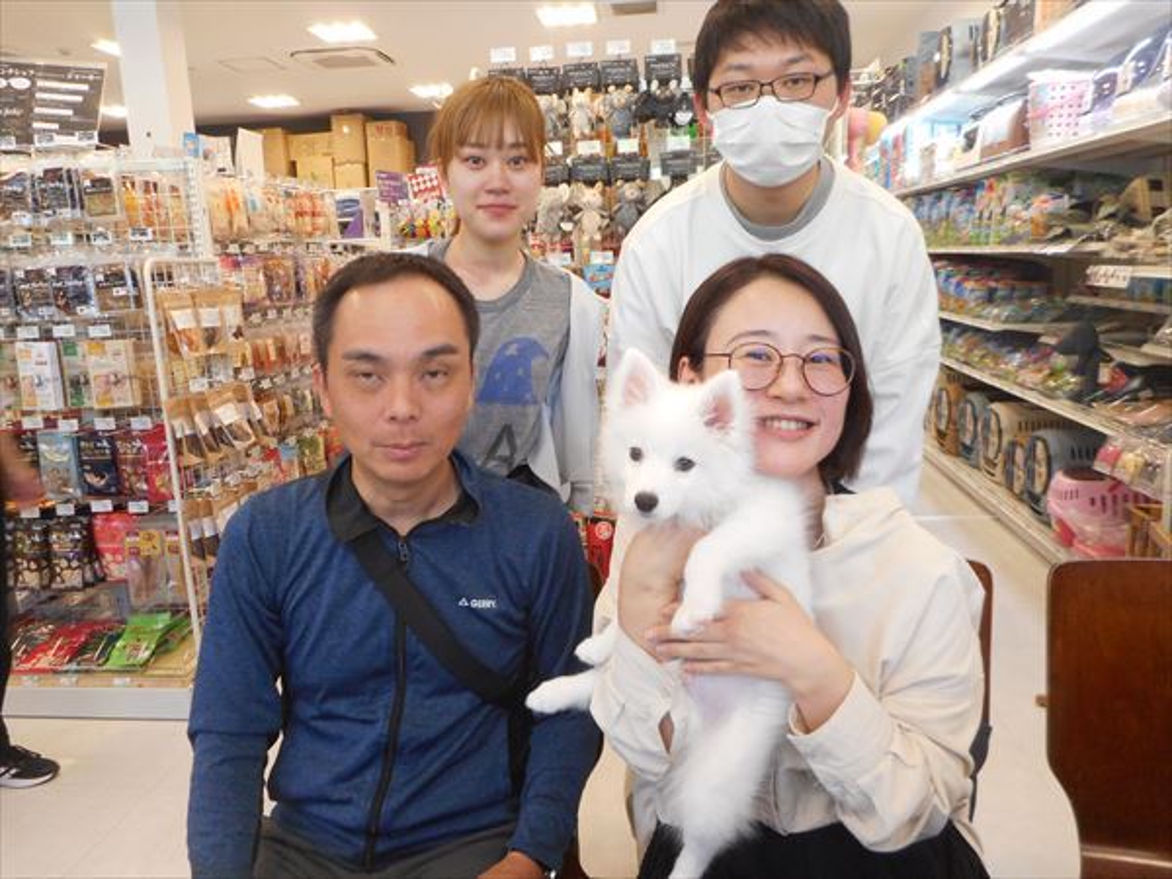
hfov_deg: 69.4
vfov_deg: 54.9
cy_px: 440
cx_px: 586
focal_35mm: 25
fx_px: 846
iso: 220
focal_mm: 4.5
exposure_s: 1/30
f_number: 3.7
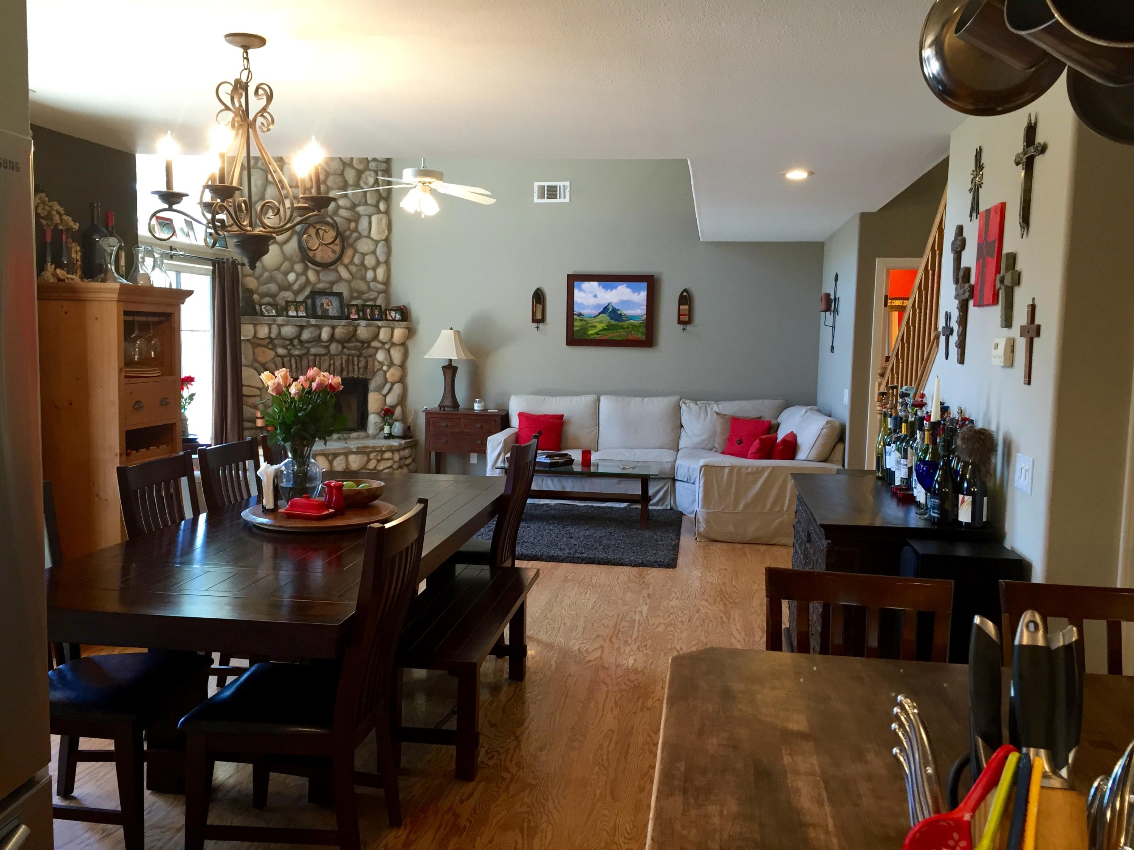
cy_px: 425
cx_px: 567
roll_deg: -1.1
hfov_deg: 61.7
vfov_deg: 48.2
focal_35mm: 29
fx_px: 950
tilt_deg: -5.1
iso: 80
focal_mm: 4.15
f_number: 2.2
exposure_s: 1/30
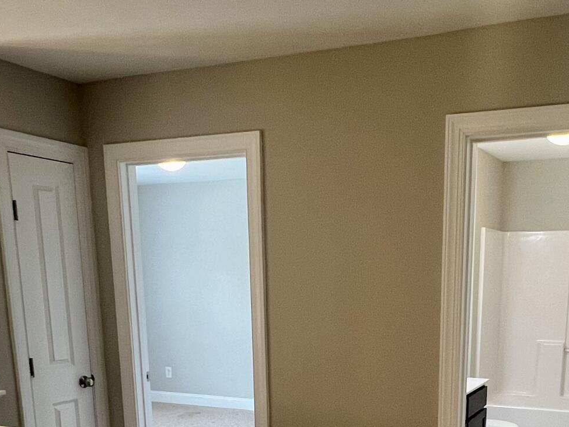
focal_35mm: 40
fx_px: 657
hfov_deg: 46.5
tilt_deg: -13.8
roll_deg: +0.2
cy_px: 441
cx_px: 346
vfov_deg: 32.6
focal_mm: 1.57
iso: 200
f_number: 1.8
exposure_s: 1/120
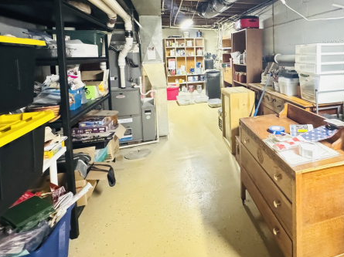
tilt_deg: -4.7
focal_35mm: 21
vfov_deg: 60.5
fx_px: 209
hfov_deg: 76.2
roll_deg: +0.8
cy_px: 69
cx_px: 233
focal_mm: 2.22
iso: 2500
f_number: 2.2
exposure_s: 1/24
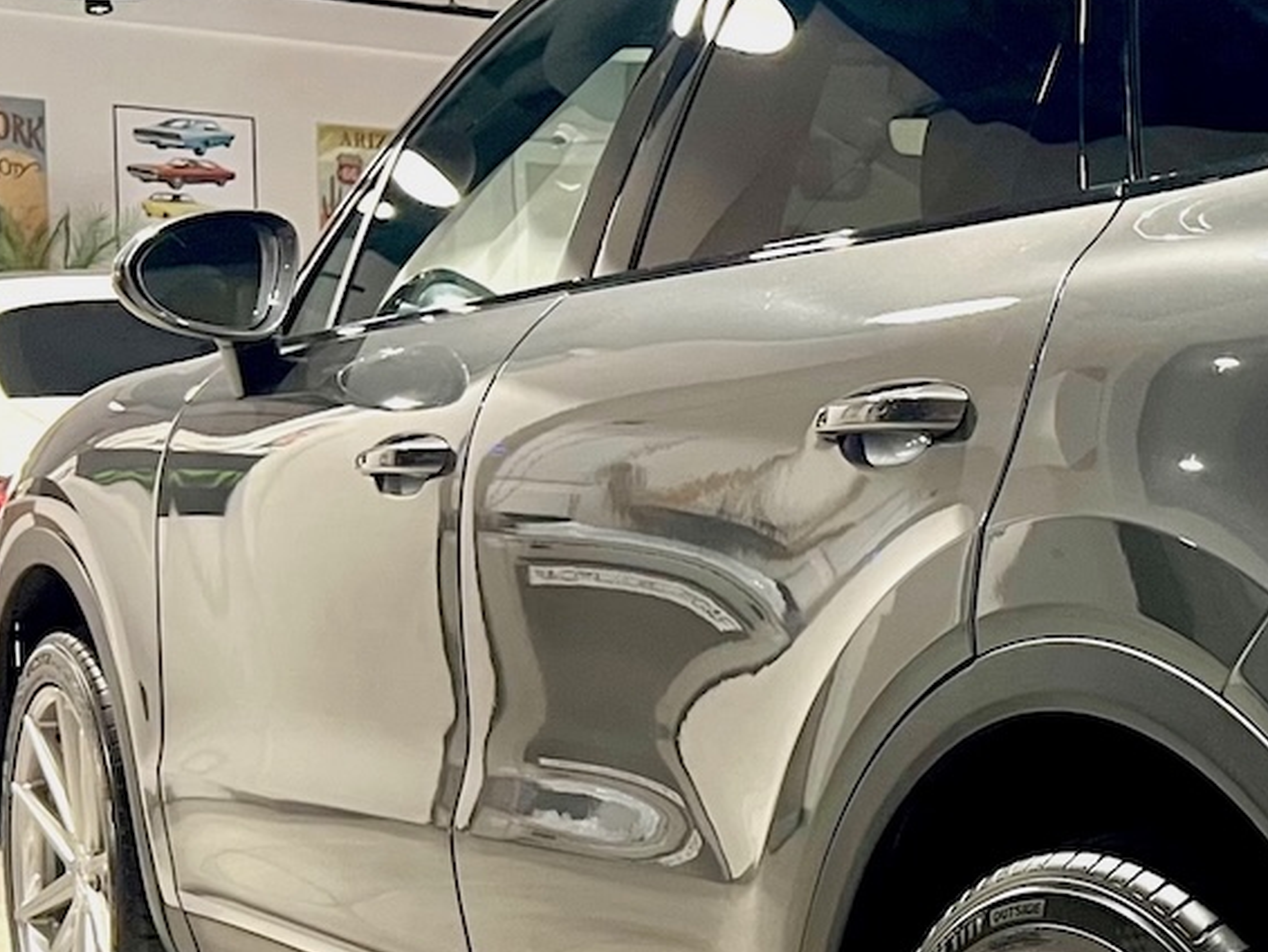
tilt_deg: -4.4
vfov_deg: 21.1
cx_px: 1632
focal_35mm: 69
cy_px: 729
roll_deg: +0.0
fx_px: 2528
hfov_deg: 24.7
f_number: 1.5
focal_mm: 5.7
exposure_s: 1/33
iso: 500
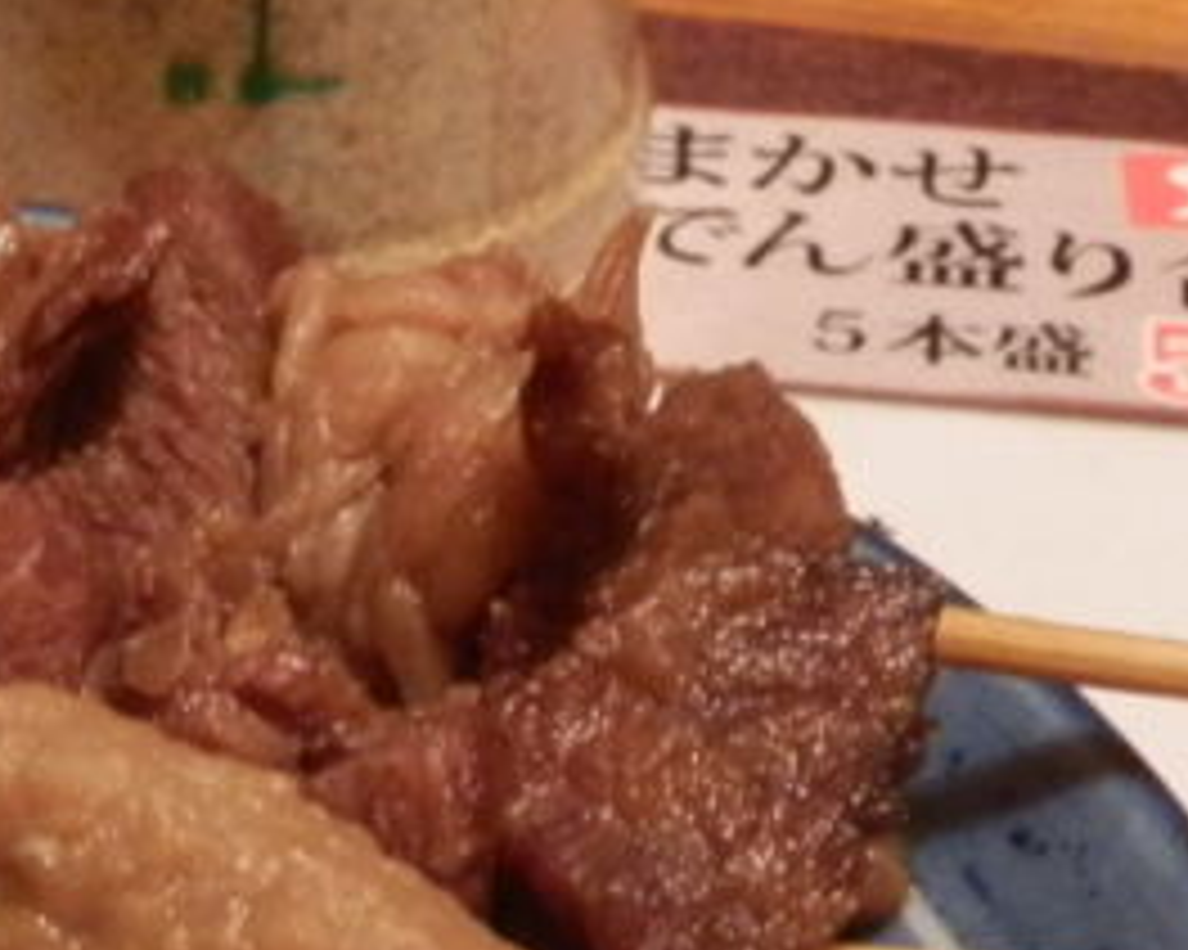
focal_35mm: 142
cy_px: 1396
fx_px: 4991
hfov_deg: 13.1
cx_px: -351
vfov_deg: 10.5
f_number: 4
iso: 800
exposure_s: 1/4
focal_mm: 7.2
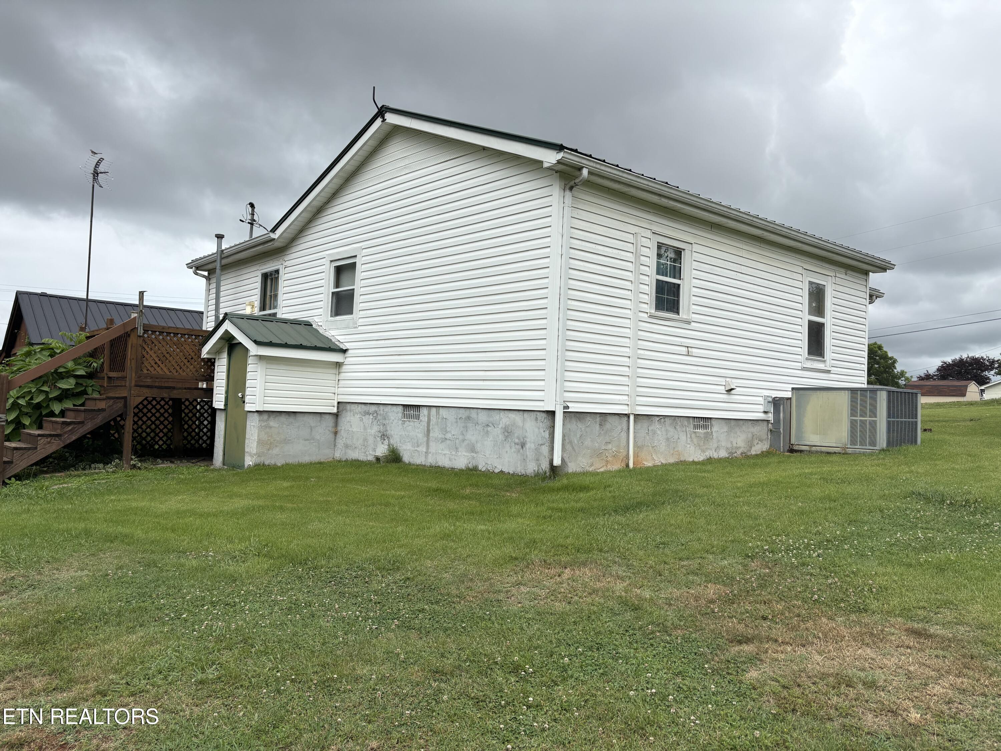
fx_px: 752
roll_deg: -1.8
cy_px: 376
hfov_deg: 67.3
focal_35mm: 26
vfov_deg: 53.1
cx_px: 500
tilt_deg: +2.1
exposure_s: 1/2747
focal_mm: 5.96
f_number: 1.6
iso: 50
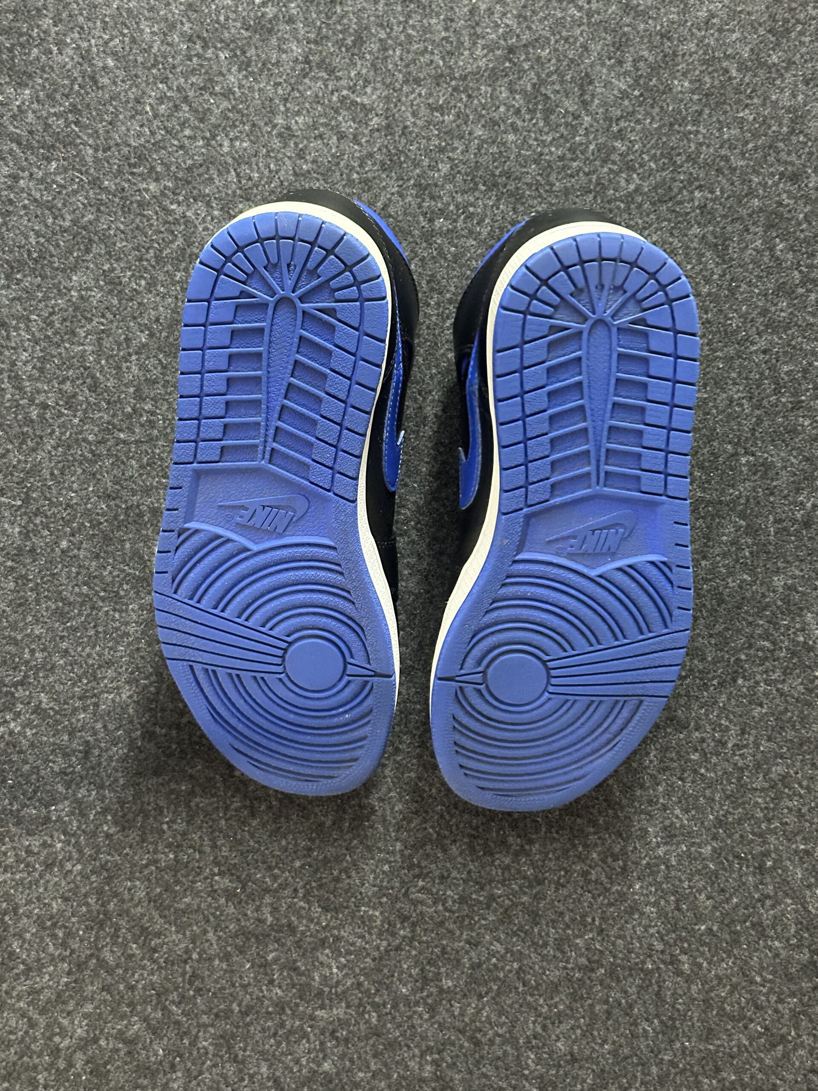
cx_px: 409
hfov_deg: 30.3
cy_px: 546
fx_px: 1512
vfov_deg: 39.7
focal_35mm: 48
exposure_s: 1/27
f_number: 1.78
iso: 640
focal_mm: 6.86
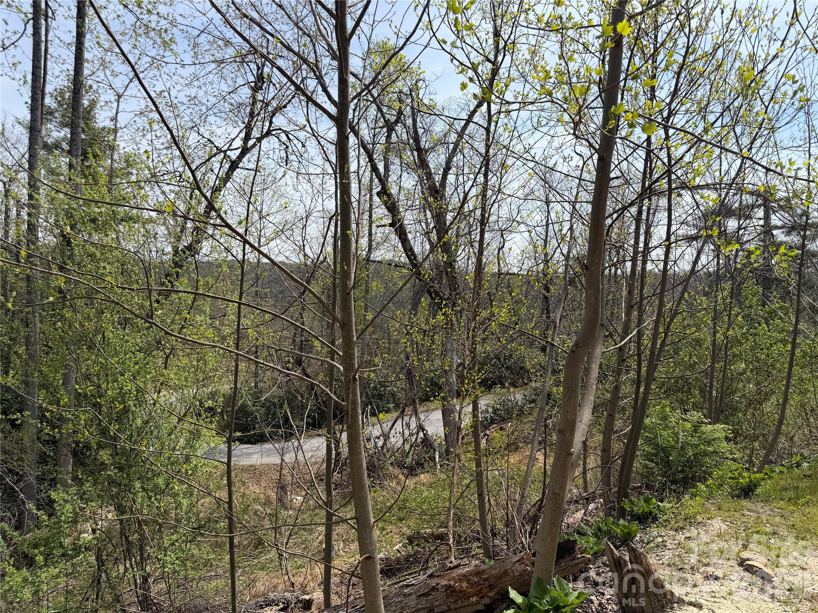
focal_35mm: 24
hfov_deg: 71.6
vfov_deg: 56.8
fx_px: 567
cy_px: 306
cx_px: 409
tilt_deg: -1.3
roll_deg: -2.1
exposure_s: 1/4405
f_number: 1.78
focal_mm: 6.76
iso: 80
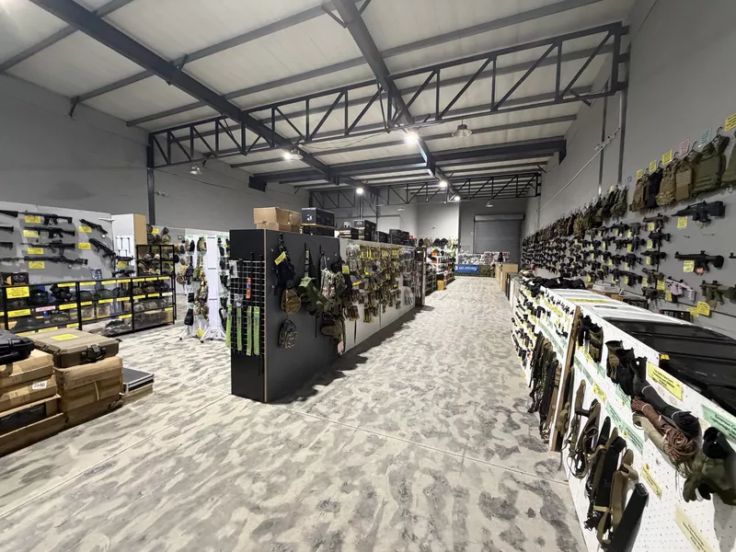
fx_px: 298
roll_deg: +0.7
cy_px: 276
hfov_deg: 102.1
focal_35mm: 14
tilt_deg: -3.6
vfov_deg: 85.7
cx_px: 368
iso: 320
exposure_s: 1/50
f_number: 2.2
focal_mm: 2.22
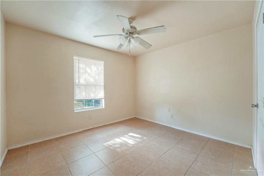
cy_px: 88
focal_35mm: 14
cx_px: 132
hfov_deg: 104.3
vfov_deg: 81.2
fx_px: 103
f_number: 7.1
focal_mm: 14
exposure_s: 1/30
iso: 3200
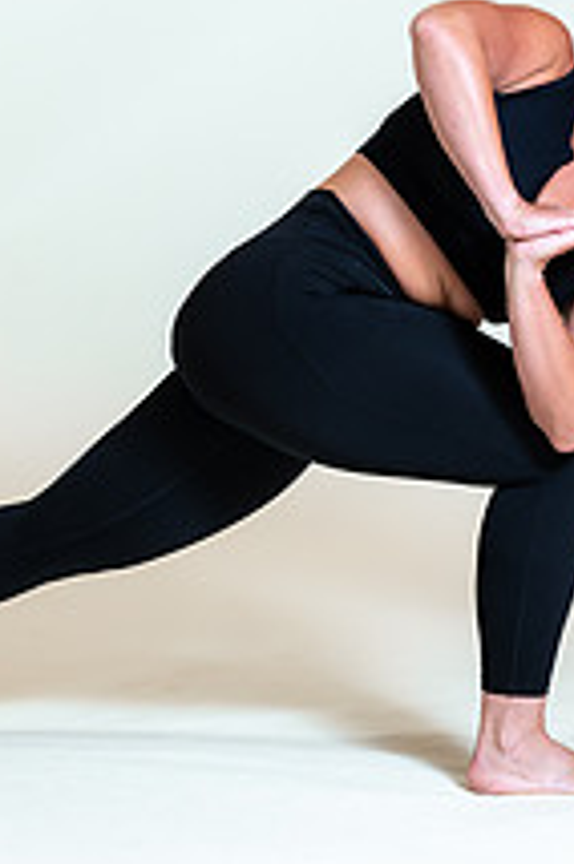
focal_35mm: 179
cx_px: 295
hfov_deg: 7.6
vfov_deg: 11.5
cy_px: 331
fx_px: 4295
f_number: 4
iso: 320
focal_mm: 85
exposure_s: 1/160
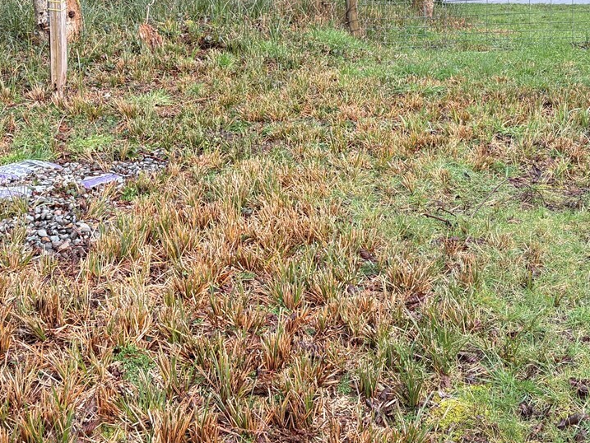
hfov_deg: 33.1
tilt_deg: -10.2
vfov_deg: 25.0
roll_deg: +0.4
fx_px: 989
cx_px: 236
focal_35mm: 58
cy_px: 117
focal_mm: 5.96
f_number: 1.6
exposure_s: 1/386
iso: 64
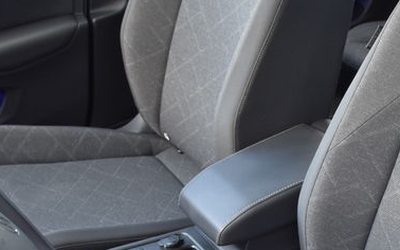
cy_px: 340
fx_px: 883
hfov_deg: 24.9
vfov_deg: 15.2
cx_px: 346
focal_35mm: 81
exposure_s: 1/60
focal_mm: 20
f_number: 4
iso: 450
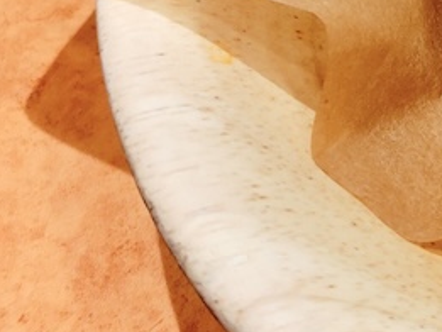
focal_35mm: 88
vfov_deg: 15.3
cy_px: -193
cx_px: 620
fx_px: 1124
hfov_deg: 19.9
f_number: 1.9
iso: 150
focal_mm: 5.6
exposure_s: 1/50
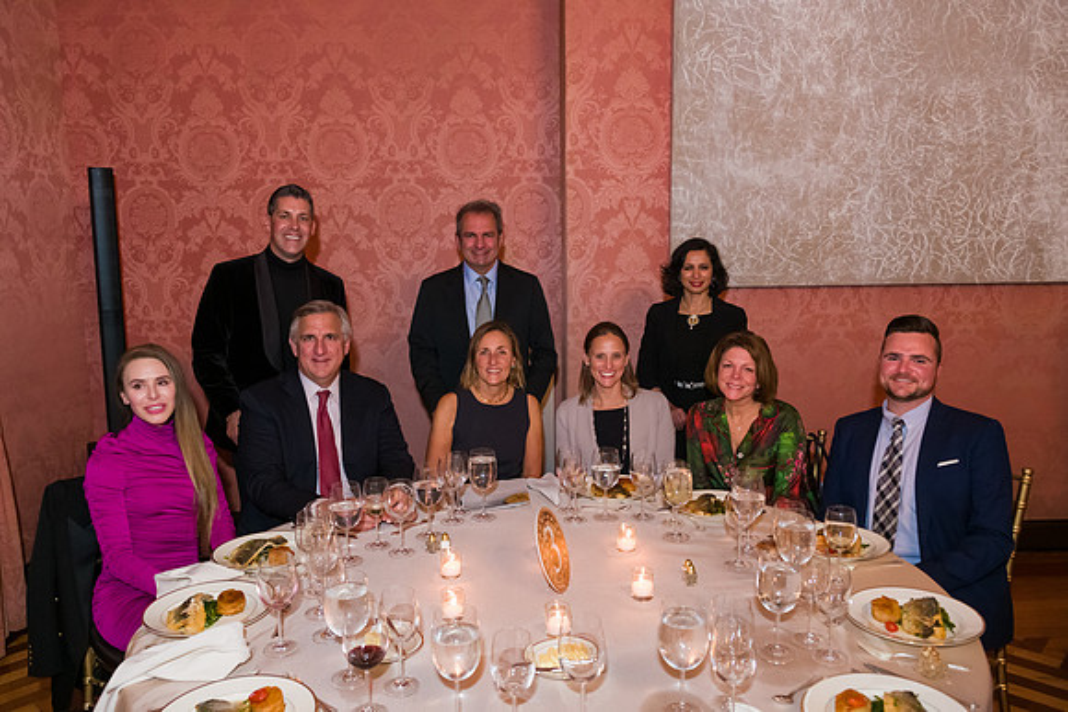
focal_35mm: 28
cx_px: 534
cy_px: 356
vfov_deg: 46.4
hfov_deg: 65.5
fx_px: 831
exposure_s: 1/80
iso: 3200
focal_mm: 28
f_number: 5
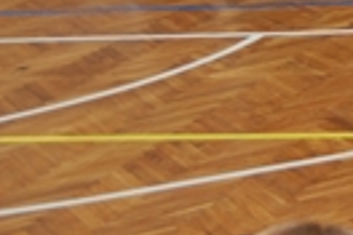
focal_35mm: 170
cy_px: -75
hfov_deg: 11.2
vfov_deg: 8.0
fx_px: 1667
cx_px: 653
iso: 500
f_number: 4.2
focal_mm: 30
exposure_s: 1/60
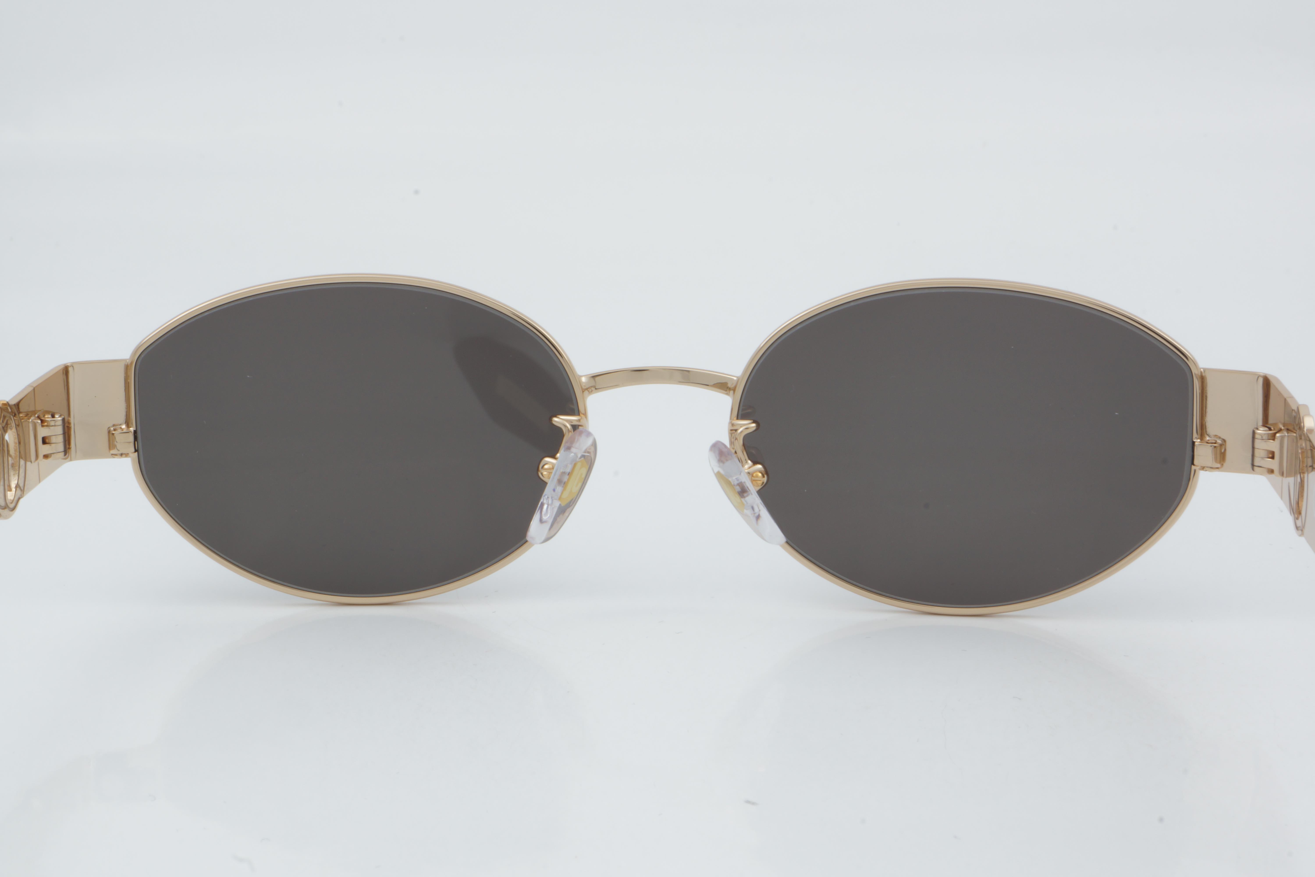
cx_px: 658
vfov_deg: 16.6
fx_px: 3013
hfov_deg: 24.6
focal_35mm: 82
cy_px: 438
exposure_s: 1/3
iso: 100
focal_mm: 55
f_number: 32
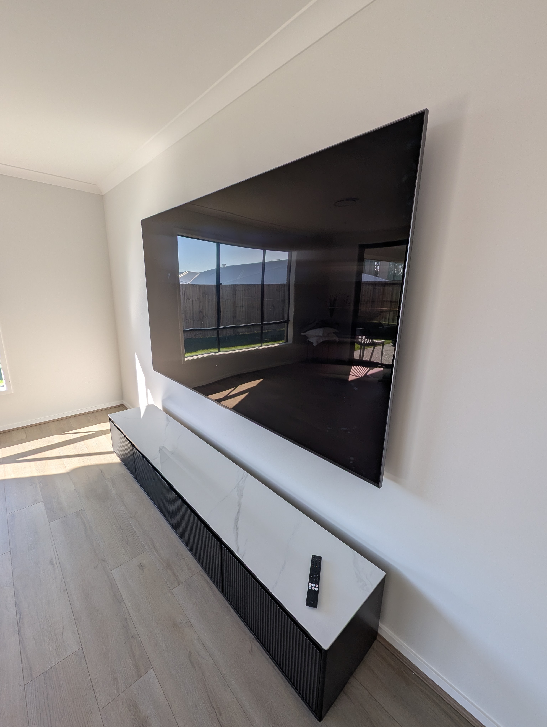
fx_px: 273
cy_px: 364
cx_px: 274
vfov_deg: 106.1
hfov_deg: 90.1
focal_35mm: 13
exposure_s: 1/185
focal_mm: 1.95
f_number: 2.2
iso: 53
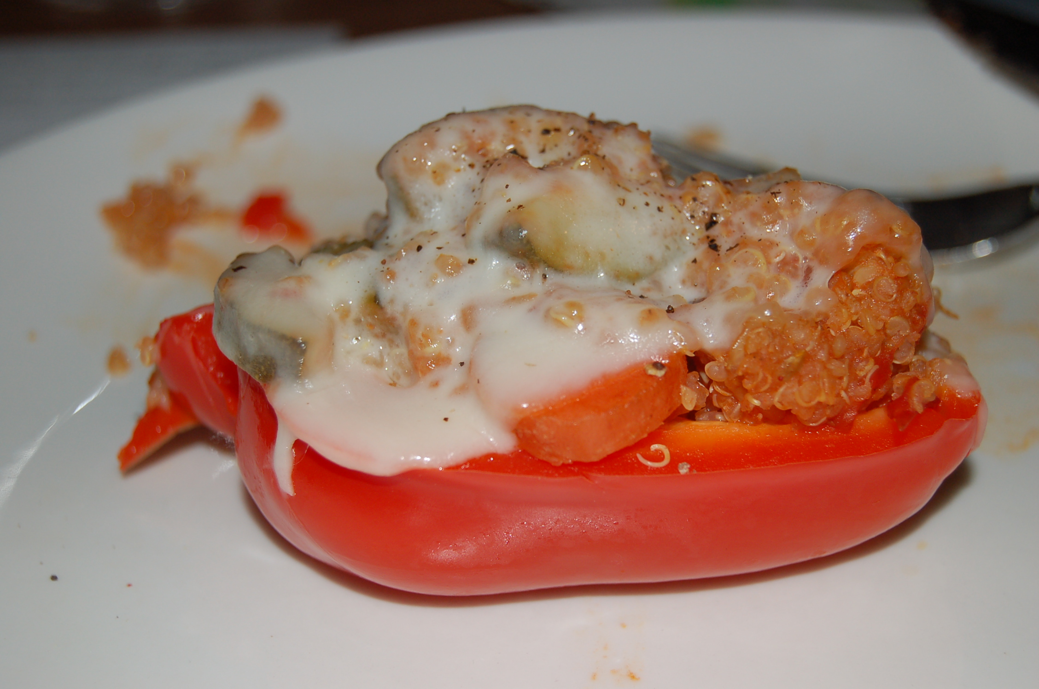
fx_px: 1945
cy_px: 344
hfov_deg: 29.9
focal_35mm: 68
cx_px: 520
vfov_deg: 20.1
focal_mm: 45
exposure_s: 1/100
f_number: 5.3
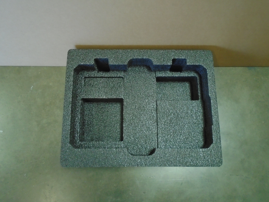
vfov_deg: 53.1
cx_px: 134
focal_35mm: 26
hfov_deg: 67.3
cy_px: 101
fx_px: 202
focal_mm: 4.6
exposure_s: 1/30
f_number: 3.2
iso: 320
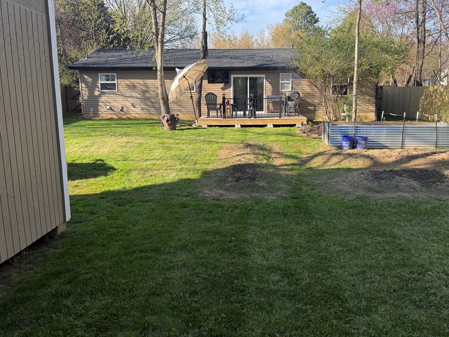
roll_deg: +0.4
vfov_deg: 48.2
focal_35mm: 29
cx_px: 246
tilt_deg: -10.0
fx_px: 376
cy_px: 160
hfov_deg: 61.5
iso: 100
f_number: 1.78
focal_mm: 6.76
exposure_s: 1/1464
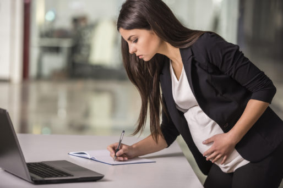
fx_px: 982
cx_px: 142
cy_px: 94
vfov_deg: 11.0
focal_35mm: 125
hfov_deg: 16.4
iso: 400
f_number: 2.8
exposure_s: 1/100
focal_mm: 125
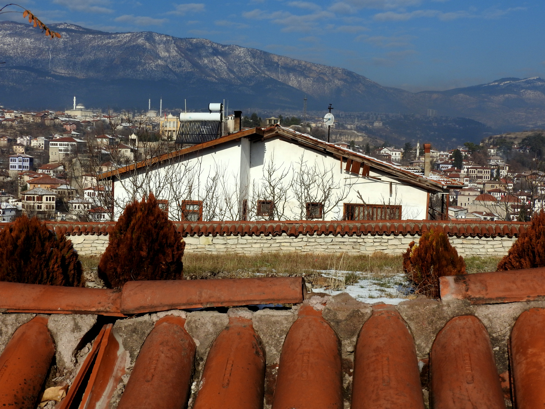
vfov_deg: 26.6
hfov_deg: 34.9
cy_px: 204
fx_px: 866
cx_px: 272
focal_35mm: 55
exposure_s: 1/1250
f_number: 5
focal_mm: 9.9
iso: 100
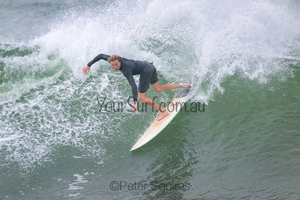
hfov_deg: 2.6
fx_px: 6668
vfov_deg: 1.7
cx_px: 150
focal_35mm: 800
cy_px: 100
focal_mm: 800
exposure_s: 1/3200
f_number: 11
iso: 7200
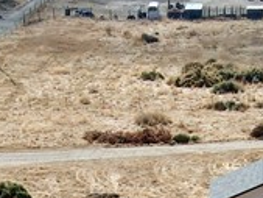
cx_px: 193
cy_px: 471
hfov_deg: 13.6
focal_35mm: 145
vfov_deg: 9.2
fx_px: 1102
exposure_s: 1/240
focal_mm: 4.5
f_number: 2.8
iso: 100
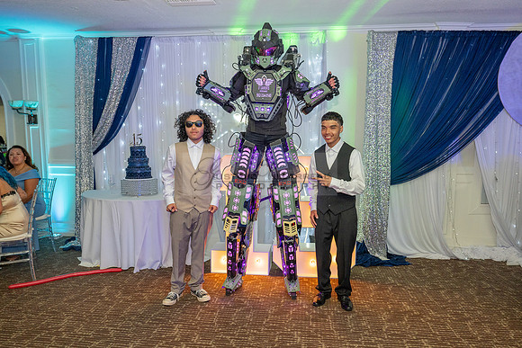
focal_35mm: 28
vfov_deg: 47.2
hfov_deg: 66.4
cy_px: 174
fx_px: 399
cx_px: 261
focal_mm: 27.5
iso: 1250
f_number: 4.5
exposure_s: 1/200
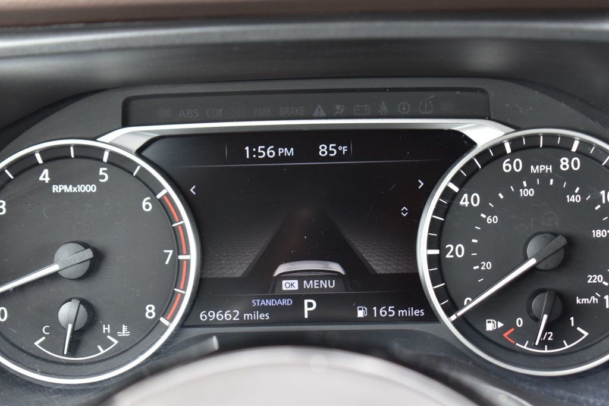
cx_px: 304
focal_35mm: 82
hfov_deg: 24.6
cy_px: 203
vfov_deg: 16.5
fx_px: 1395
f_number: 6.3
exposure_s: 1/15
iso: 400
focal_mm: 55
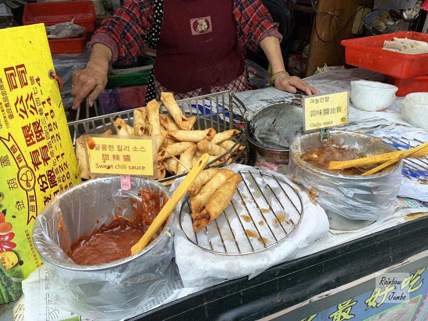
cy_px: 160
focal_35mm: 26
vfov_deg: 53.1
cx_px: 214
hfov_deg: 67.3
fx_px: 321
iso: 50
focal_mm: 4.25
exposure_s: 1/120
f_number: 1.8
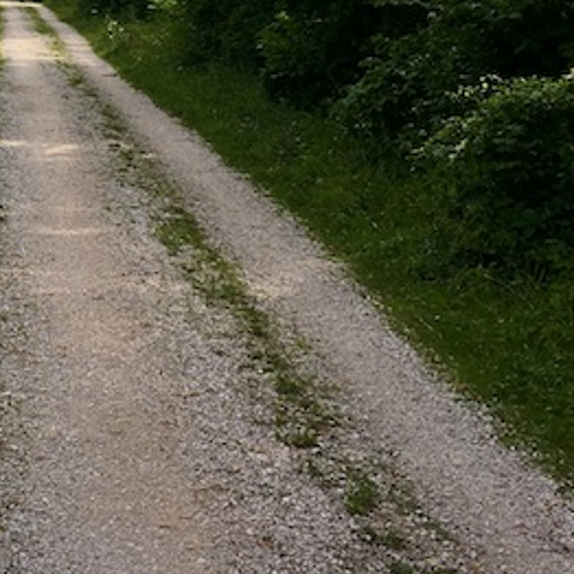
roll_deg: -2.1
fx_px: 1651
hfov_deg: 19.1
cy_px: -50
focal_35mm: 88
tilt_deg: +0.6
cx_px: -8
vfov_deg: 19.0
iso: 25
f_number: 2.2
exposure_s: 1/818
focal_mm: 4.15
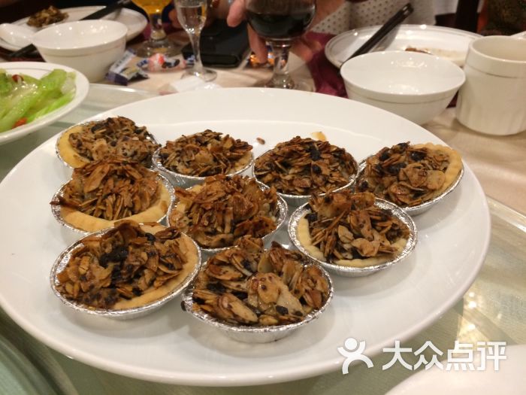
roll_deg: +1.1
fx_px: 441
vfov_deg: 48.2
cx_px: 263
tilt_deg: -34.9
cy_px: 198
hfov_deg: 61.7
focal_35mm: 29
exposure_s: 1/33
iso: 160
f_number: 2.2
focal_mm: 4.15
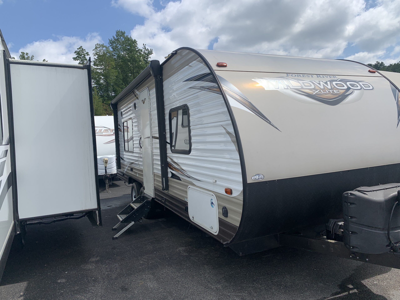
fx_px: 300
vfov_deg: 53.1
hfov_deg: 67.3
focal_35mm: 26
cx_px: 200
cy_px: 150
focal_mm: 4.25
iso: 25
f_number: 1.8
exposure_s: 1/2755
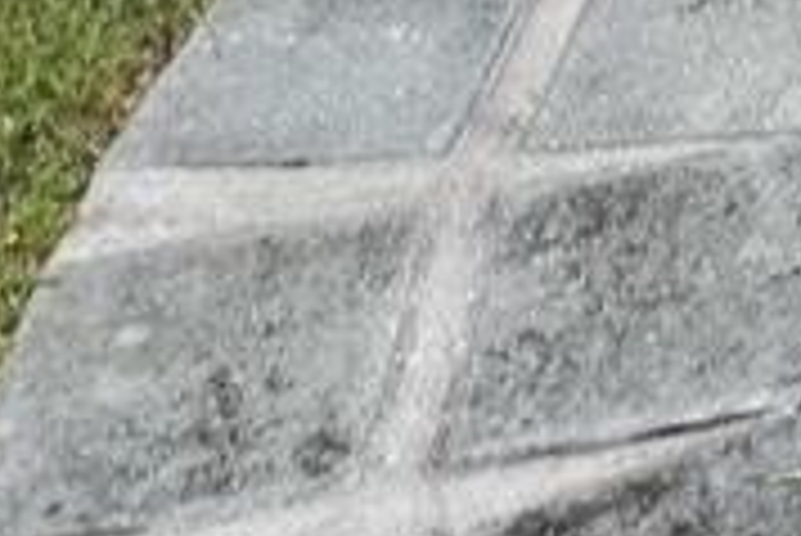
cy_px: -1025
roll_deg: +0.3
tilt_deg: -12.7
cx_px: 1548
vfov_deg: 10.5
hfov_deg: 16.6
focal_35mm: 97
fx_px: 2160
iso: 32
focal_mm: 1.57
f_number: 1.8
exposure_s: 1/881
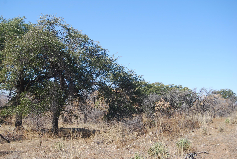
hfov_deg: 37.8
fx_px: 346
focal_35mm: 52
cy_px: 80
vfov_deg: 25.8
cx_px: 118
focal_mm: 35
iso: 100
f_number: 6.3
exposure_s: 1/200
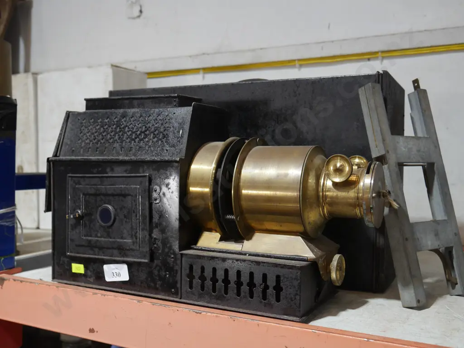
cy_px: 174
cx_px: 232
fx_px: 510
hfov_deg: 49.0
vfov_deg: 37.8
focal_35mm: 38
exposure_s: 1/60
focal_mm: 19
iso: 500
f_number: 4.1
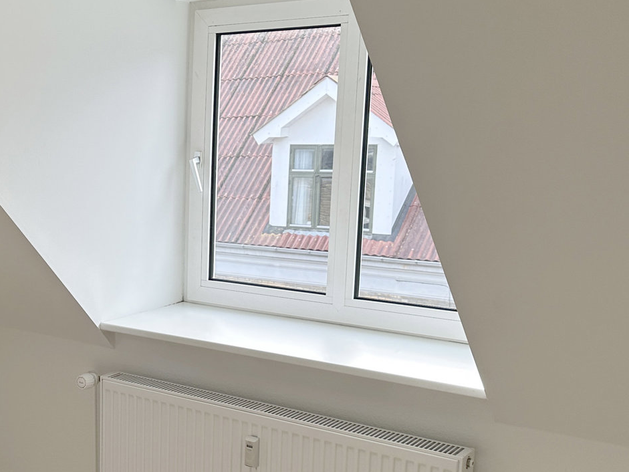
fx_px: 927
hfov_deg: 35.0
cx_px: 46
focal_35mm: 51
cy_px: 285
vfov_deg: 28.5
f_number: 1.78
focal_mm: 6.86
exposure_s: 1/121
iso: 100
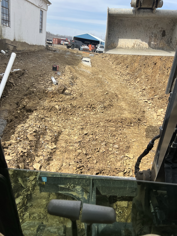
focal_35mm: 26
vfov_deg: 67.3
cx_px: 88
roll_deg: -9.6
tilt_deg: -23.9
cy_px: 118
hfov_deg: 53.1
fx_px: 177
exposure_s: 1/2208
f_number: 1.5
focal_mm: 5.7
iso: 50
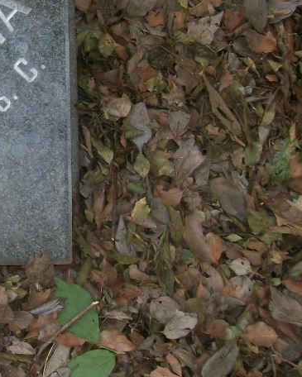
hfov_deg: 18.1
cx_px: -113
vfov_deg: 24.2
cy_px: 109
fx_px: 871
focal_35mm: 78
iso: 80
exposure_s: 1/320
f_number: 2.7
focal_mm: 6
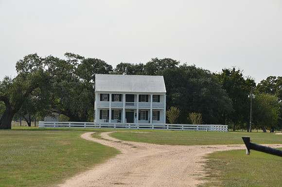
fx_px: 821
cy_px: 94
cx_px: 141
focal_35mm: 105
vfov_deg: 13.0
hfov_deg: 19.5
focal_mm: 70
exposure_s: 1/200
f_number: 7.1
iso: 200
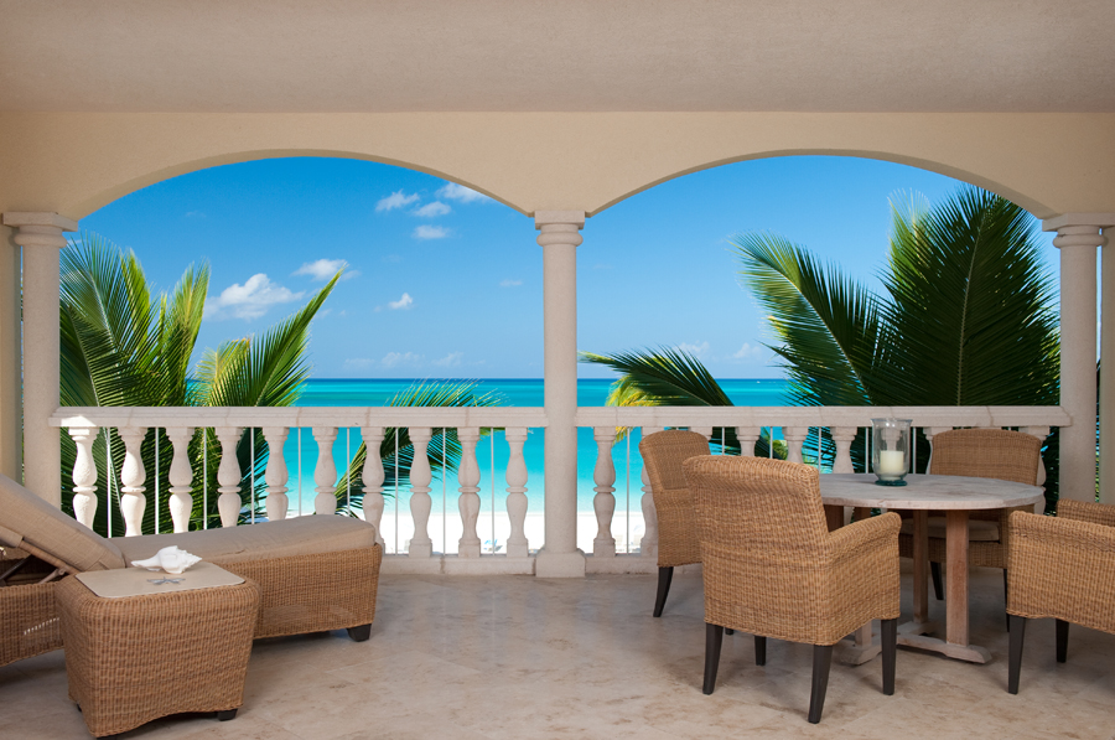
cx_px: 558
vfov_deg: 42.2
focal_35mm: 31
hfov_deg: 60.4
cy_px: 370
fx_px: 959
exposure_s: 1/200
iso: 320
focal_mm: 31
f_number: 8
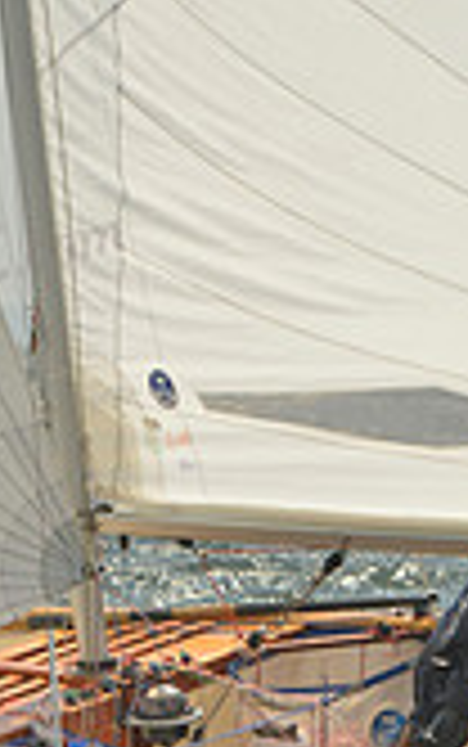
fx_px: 11592
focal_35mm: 569
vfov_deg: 3.7
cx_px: 360
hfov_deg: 2.3
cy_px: 470
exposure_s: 1/1600
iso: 200
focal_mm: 160
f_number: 7.1
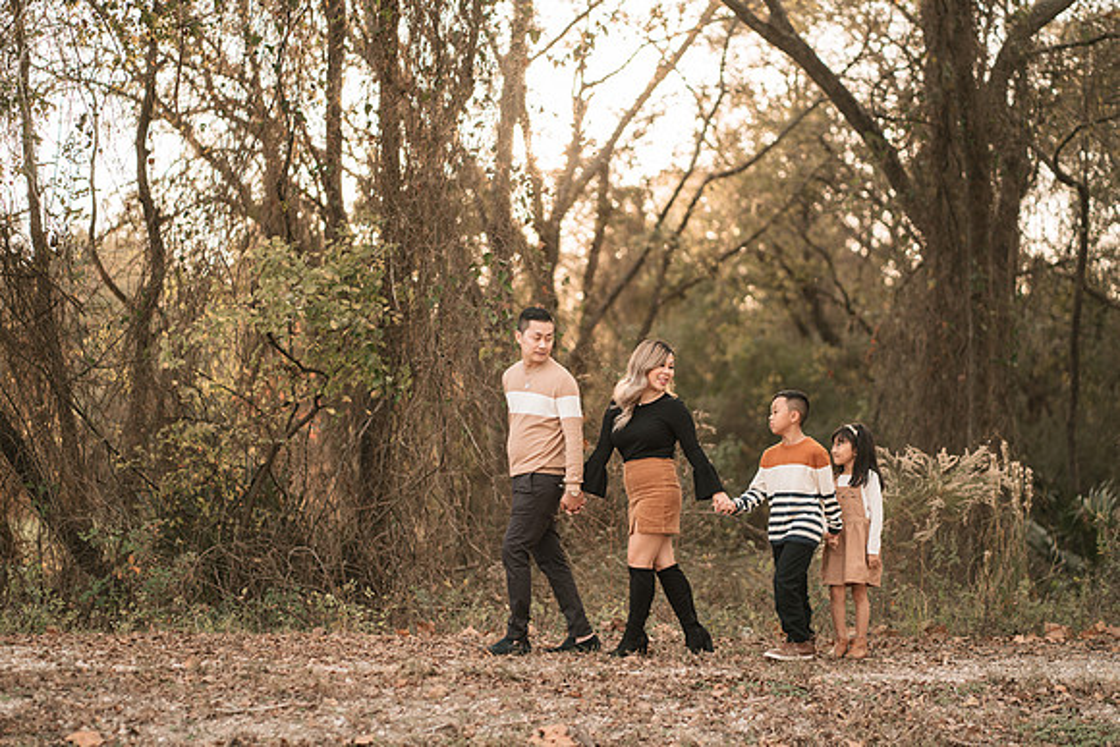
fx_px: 2645
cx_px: 560
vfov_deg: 16.1
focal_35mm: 85
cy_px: 374
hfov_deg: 23.9
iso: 200
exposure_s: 1/800
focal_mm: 85
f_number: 1.8
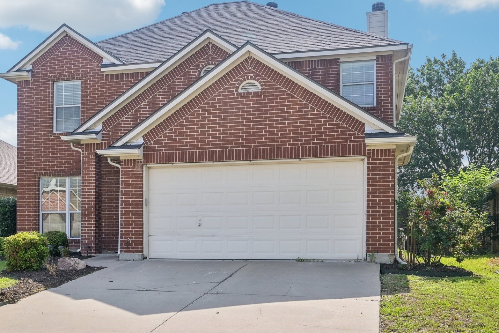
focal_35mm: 43
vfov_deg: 31.2
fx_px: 596
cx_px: 200
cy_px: 144
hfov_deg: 45.2
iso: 400
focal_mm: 30
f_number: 8
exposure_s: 1/1000
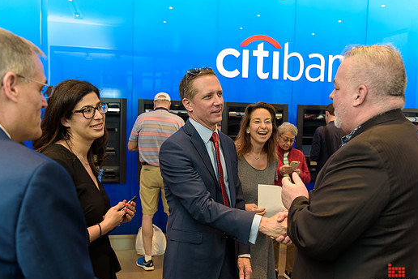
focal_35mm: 36
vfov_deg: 36.9
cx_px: 211
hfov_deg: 53.1
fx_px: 418
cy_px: 149
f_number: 3.2
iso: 800
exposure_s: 1/125
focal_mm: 32
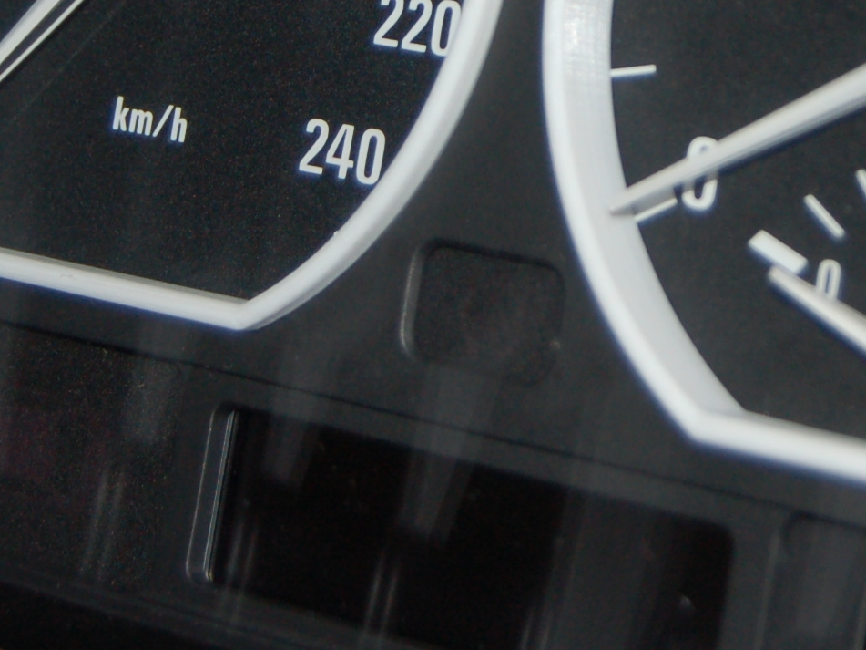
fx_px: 3877
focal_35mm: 155
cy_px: -137
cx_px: 697
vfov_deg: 9.4
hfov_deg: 12.7
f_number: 4.5
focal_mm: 34
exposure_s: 1/60
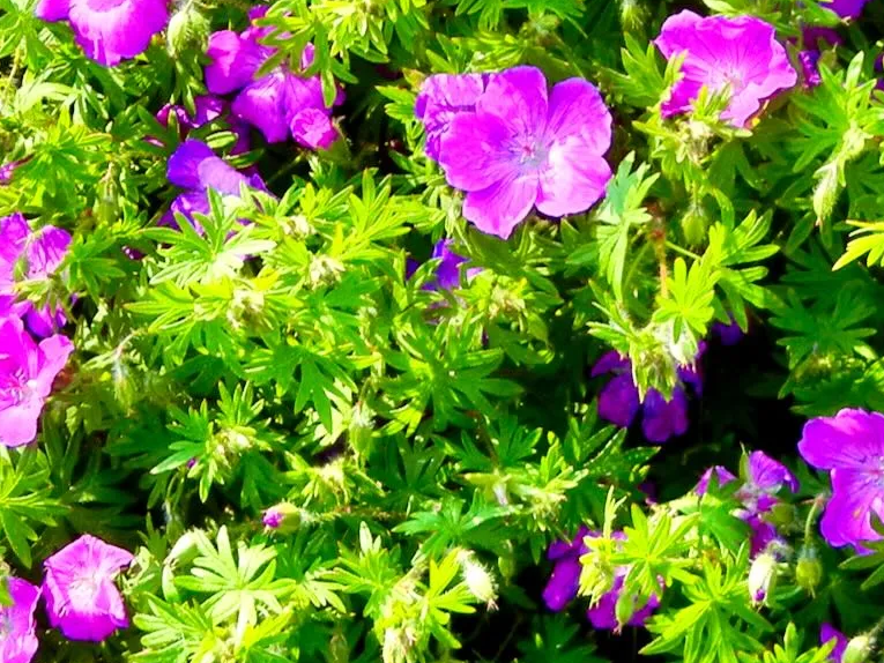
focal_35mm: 79
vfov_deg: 18.7
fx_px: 2018
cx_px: 351
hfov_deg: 24.7
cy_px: 364
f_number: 4
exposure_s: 1/344
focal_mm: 10.6
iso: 160
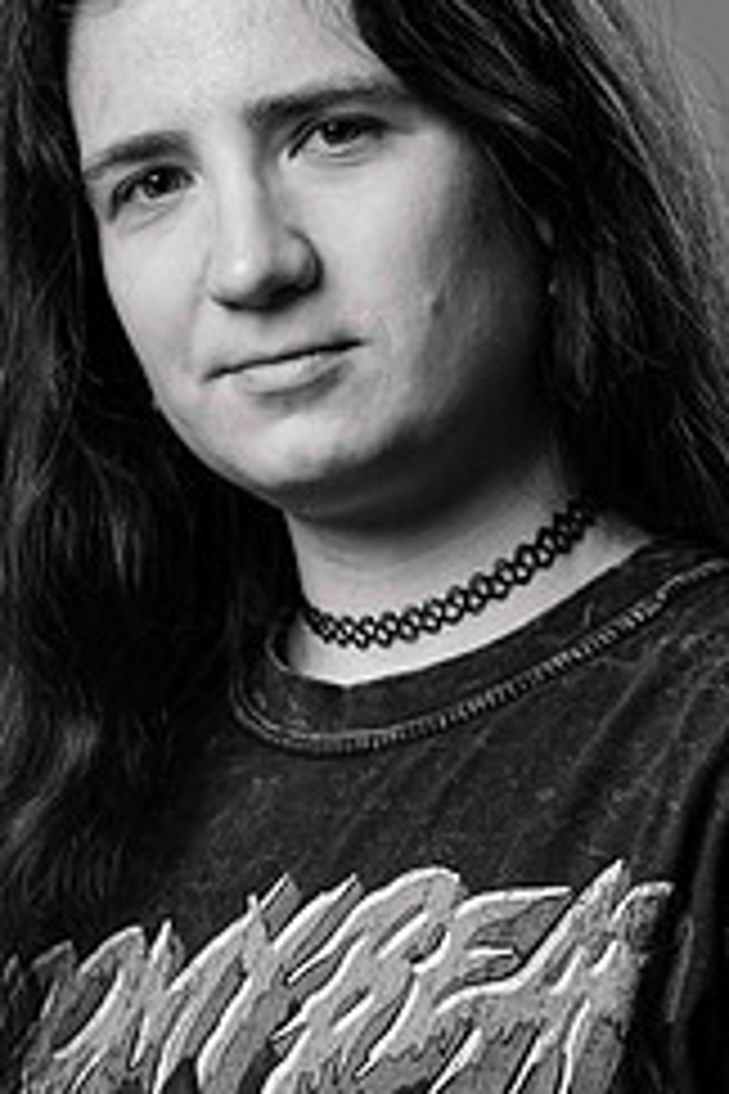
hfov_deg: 4.1
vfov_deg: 6.2
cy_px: 675
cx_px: 274
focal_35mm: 334
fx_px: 10144
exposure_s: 1/160
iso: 160
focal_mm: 180
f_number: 7.1
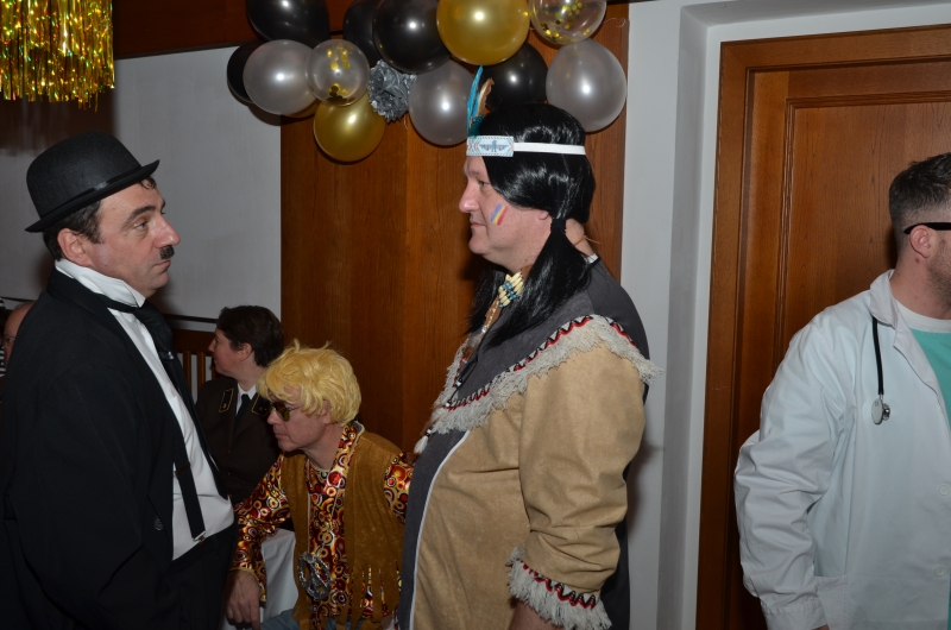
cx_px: 476
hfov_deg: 53.2
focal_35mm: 36
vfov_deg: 36.7
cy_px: 315
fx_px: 949
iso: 320
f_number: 5.6
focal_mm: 24
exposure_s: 1/60
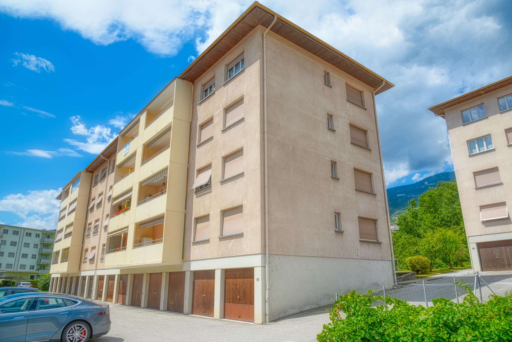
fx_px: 341
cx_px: 256
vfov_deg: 53.2
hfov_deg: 73.7
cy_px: 171
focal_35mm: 24
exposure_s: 1/100
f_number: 22
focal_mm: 24
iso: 250
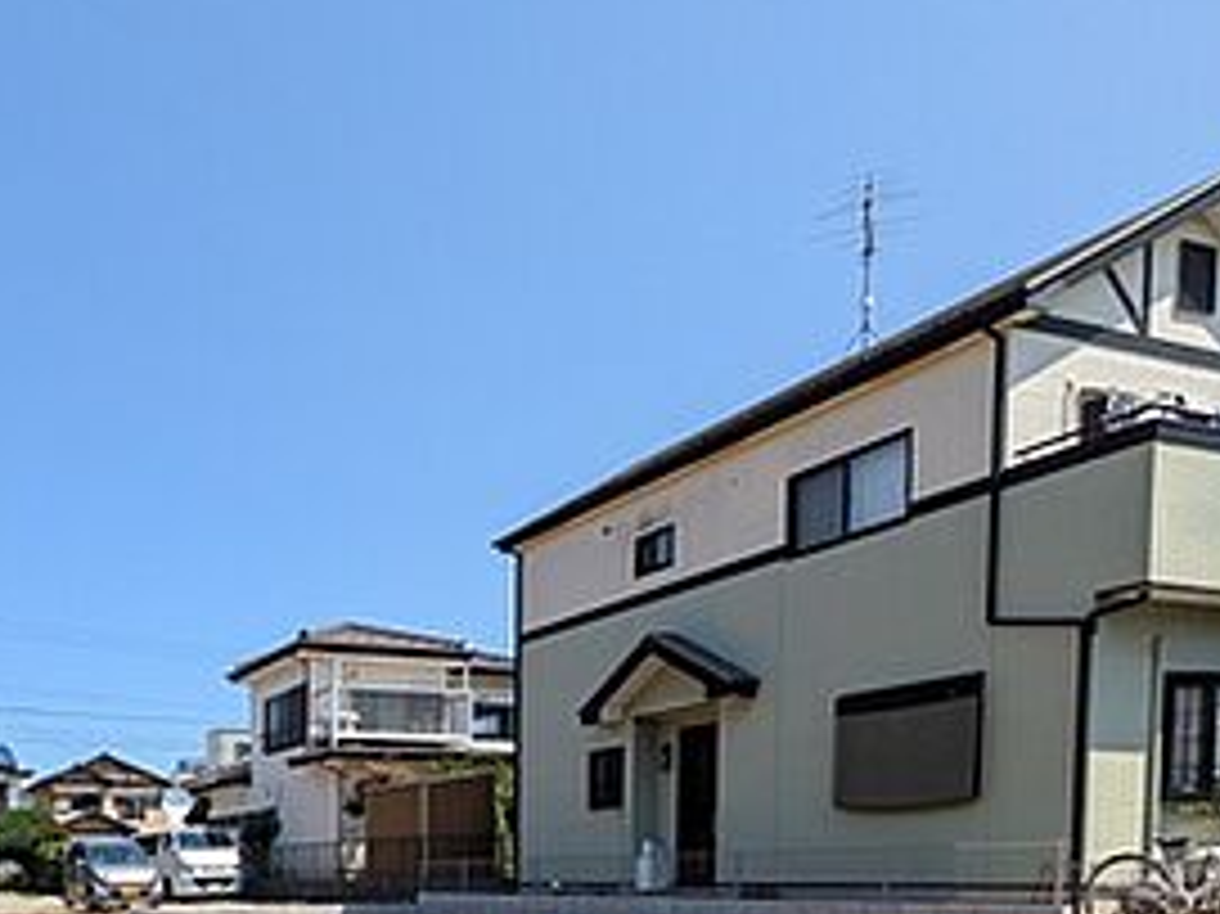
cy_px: 943
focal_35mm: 32
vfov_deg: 38.4
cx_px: 153
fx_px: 1127
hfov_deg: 51.2
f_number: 2.2
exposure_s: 1/1631
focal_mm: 1.83
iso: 51
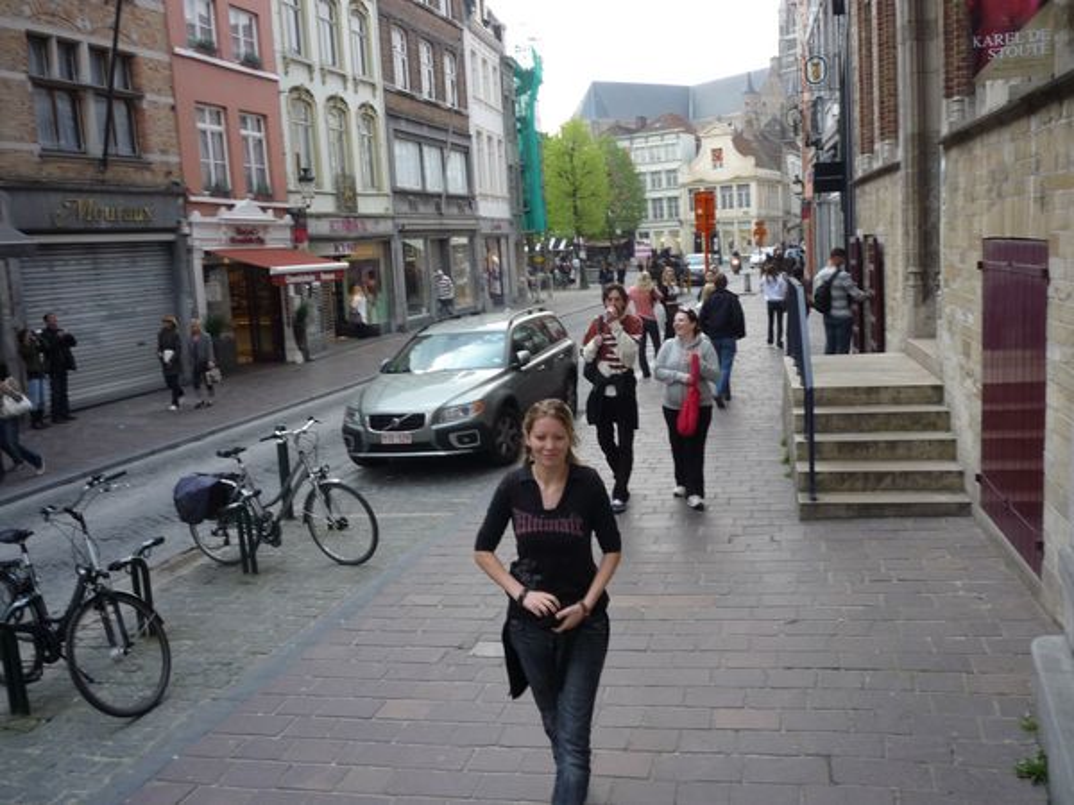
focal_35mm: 32
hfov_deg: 56.8
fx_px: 993
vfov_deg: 44.2
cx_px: 537
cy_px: 402
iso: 125
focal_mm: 5.2
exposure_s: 1/250
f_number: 4
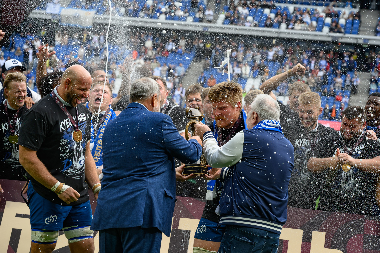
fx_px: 1087
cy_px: 119
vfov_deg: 13.3
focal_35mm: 103
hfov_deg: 19.8
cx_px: 208
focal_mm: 93
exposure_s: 1/640
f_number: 5.6
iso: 500
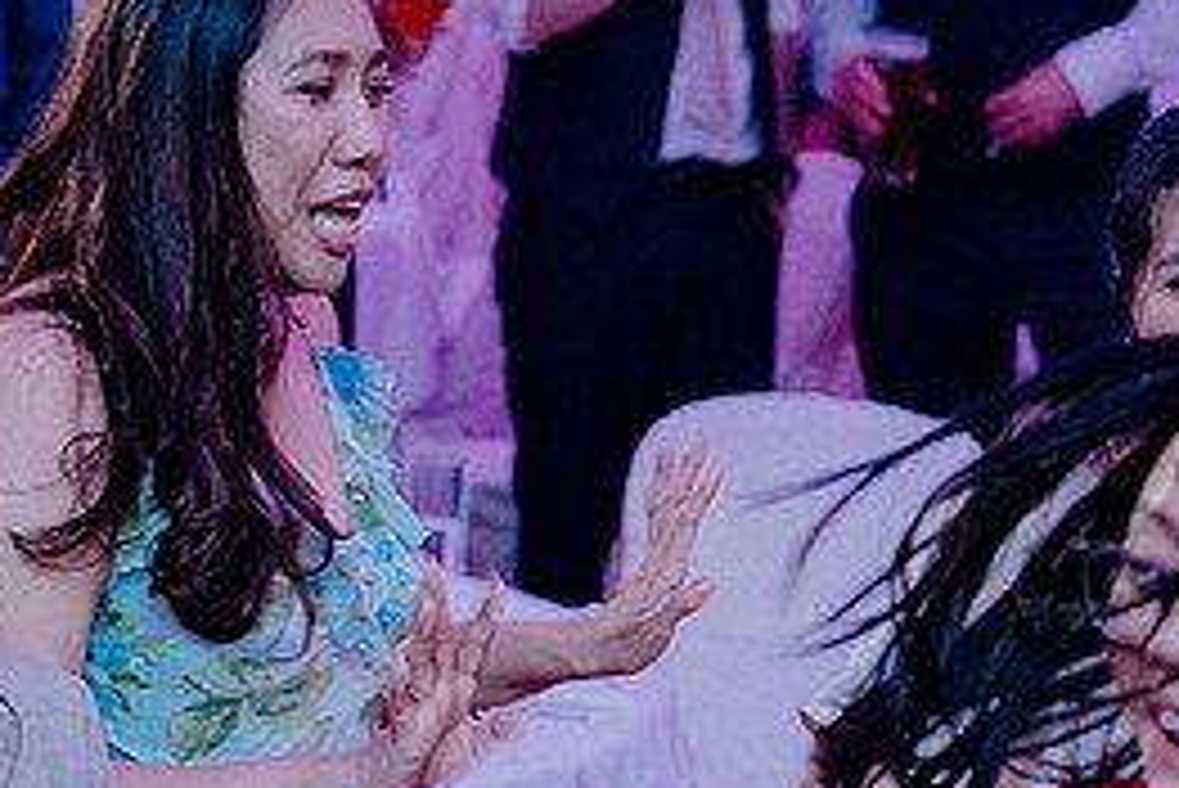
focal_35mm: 219
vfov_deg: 6.3
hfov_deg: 9.4
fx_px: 7176
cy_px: 349
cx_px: 207
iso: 3200
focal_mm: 66
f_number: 3.5
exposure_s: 1/160
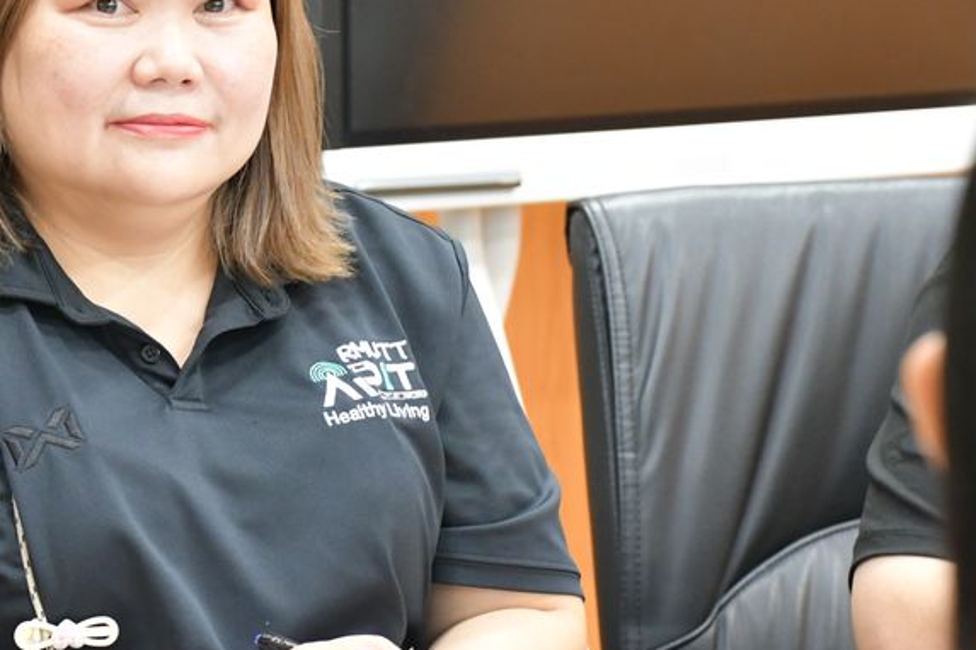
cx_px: 164
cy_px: 249
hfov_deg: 9.0
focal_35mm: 227
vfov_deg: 6.1
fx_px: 6154
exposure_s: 1/60
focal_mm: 85
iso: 3200
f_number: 5.3
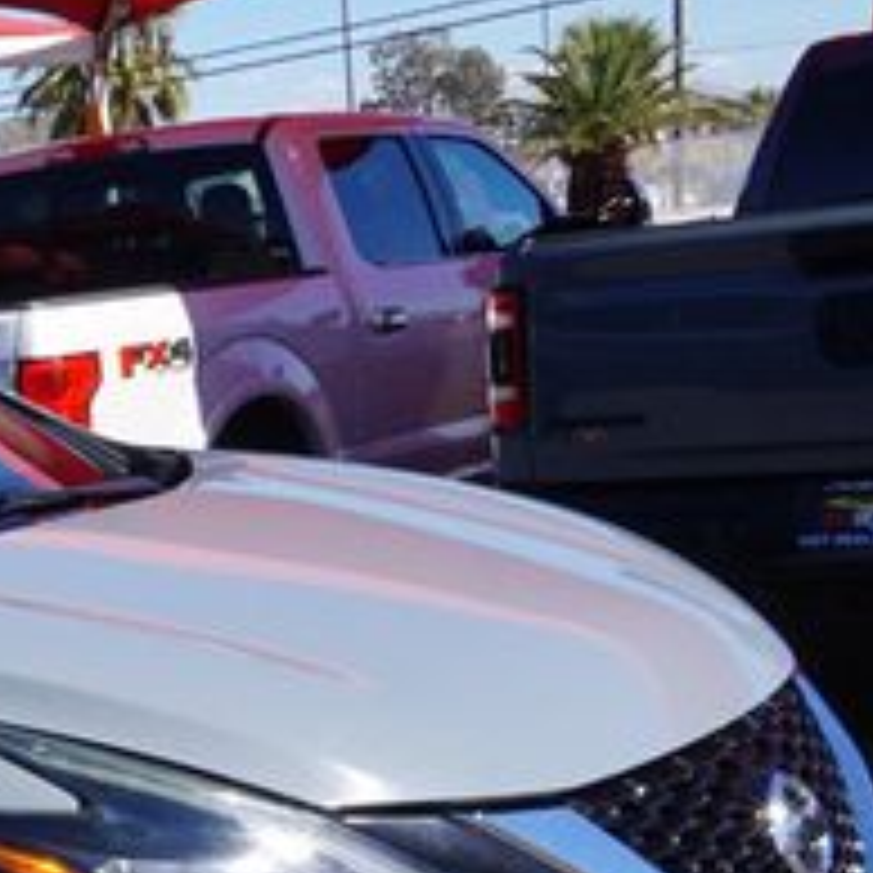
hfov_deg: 18.5
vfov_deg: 20.1
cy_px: 860
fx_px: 2397
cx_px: -400
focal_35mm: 84
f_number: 13
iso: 100
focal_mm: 20
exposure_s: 1/80
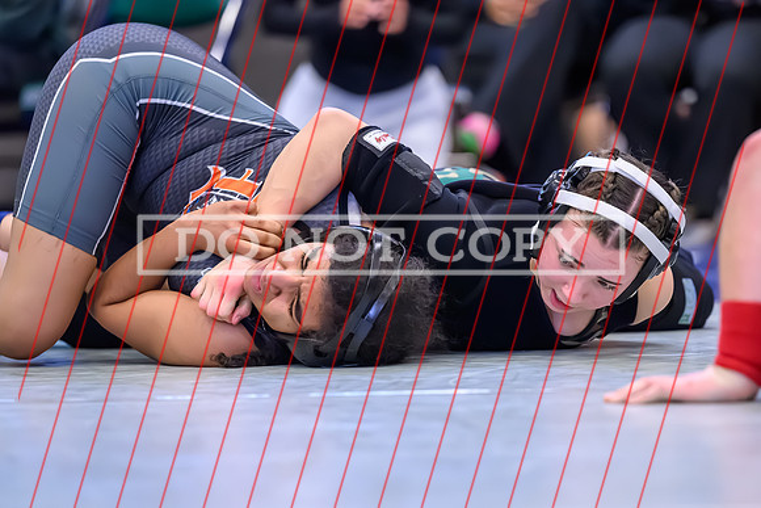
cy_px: 314
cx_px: 473
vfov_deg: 6.3
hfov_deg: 9.4
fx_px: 4618
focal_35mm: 218
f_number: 2.8
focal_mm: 160
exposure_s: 1/640
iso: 10000
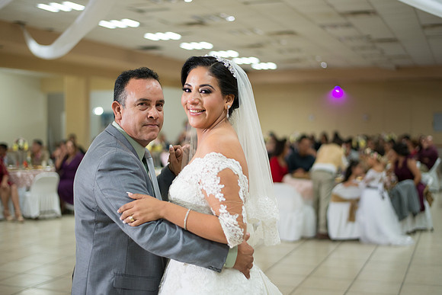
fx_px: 614
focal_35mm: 50
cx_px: 221
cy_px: 148
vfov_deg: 27.0
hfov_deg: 39.6
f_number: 1.8
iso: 1000
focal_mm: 50
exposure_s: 1/160
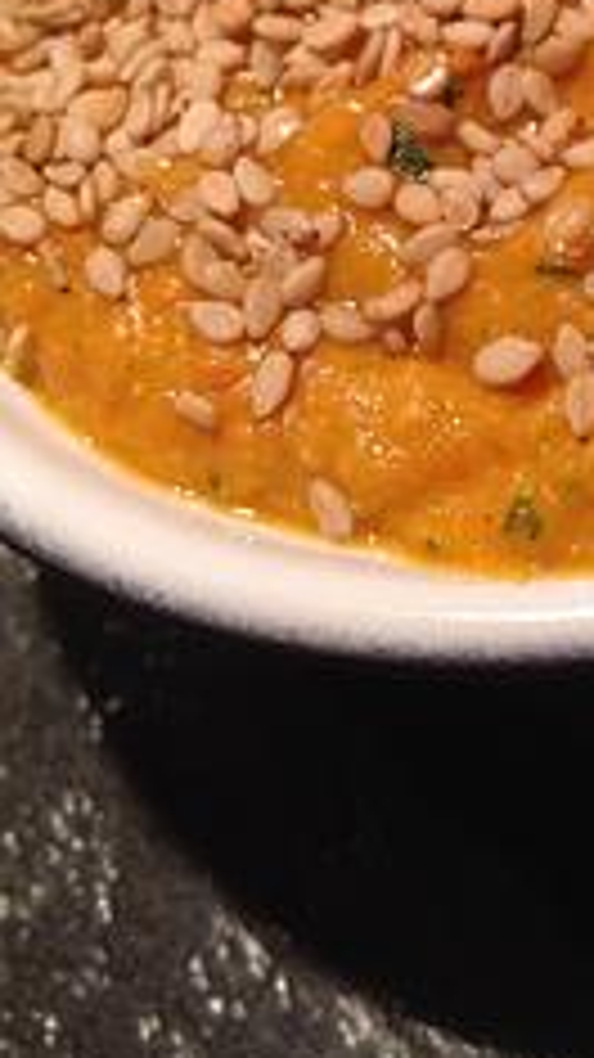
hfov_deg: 16.3
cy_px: 153
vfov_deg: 28.1
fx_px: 2046
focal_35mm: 73
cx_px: 536
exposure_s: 1/15
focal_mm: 4.28
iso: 80
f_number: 2.4
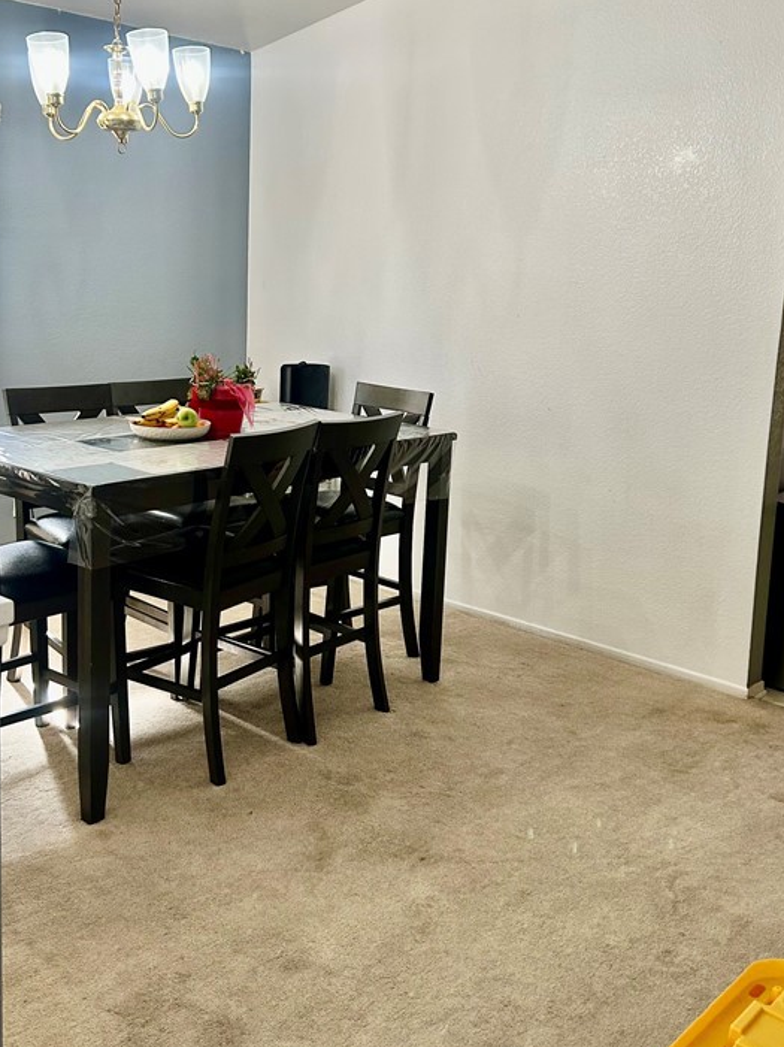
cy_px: 448
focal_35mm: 38
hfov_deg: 37.7
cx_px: 358
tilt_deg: -9.2
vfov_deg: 48.8
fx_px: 1149
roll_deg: -2.2
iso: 100
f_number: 1.5
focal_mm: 5.7
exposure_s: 1/120
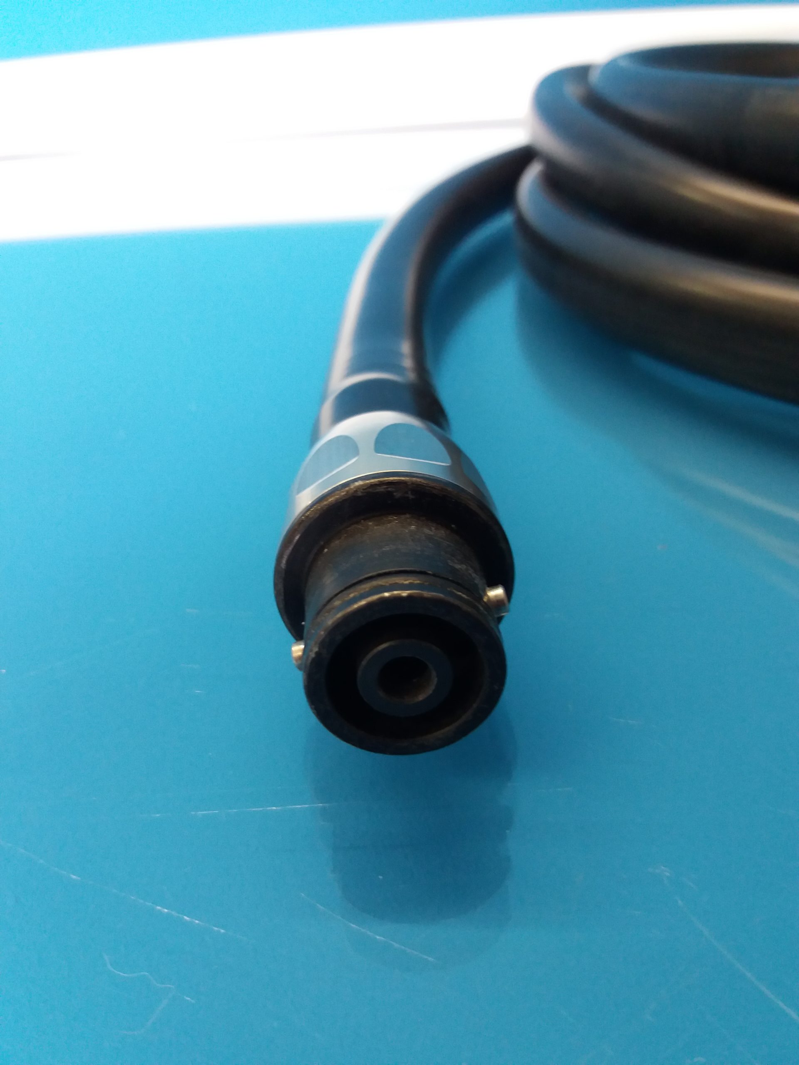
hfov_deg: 49.7
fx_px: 862
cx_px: 400
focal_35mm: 28
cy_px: 532
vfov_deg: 63.4
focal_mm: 3.7
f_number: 1.9
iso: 160
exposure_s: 1/25
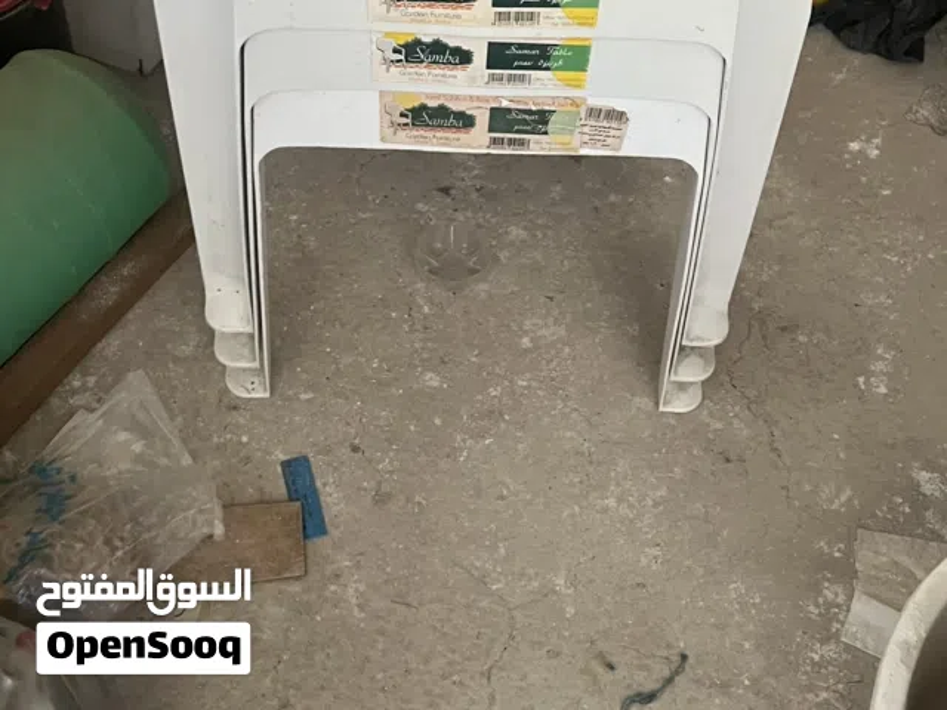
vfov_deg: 53.1
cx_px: 474
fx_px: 711
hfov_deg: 67.3
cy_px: 355
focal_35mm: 26
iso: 500
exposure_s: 1/54
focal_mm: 5.7
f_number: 1.5
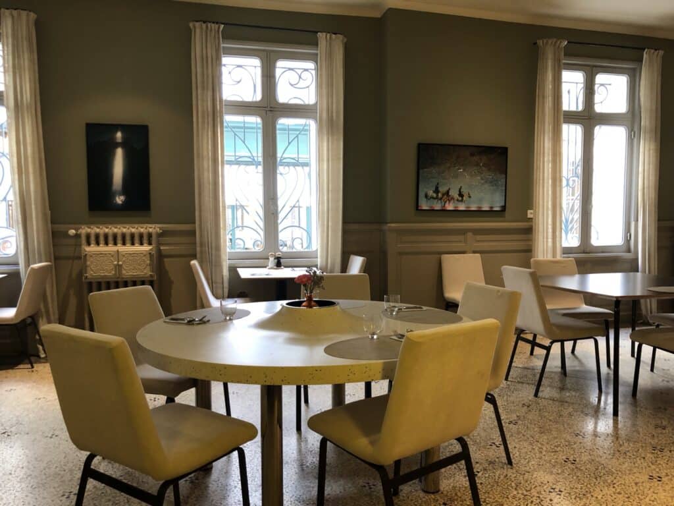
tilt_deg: -4.6
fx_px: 545
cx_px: 337
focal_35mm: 28
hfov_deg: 63.4
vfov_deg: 49.7
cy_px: 253
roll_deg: -0.9
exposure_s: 1/17
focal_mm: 3.99
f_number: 1.8
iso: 64
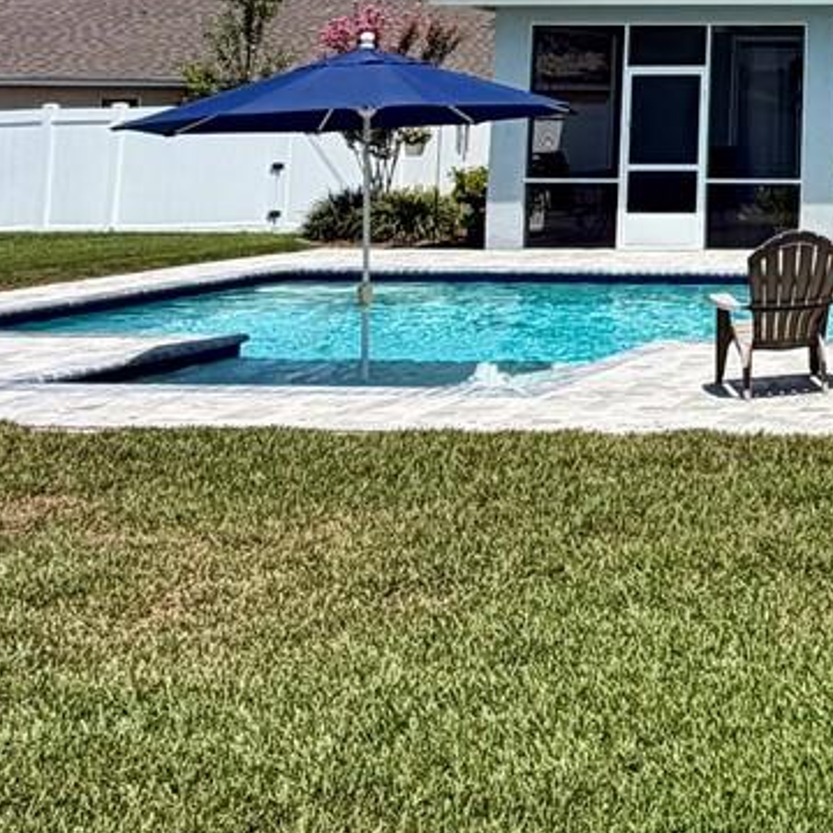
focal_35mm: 55
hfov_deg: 24.5
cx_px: 1236
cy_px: -39
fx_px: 1497
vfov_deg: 28.7
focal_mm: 2.22
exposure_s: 1/1431
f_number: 2.2
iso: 20
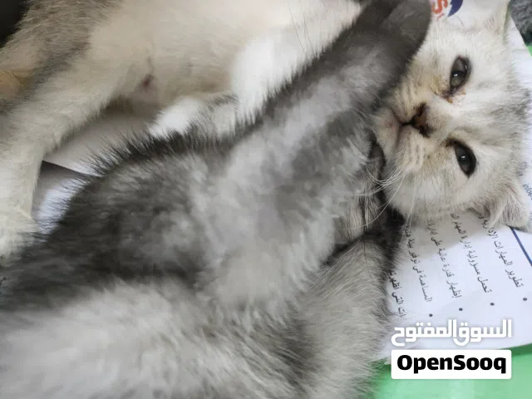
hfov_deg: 73.9
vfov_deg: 58.9
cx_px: 266
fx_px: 353
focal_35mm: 23
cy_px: 200
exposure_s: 1/100
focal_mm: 5.4
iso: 800
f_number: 1.8
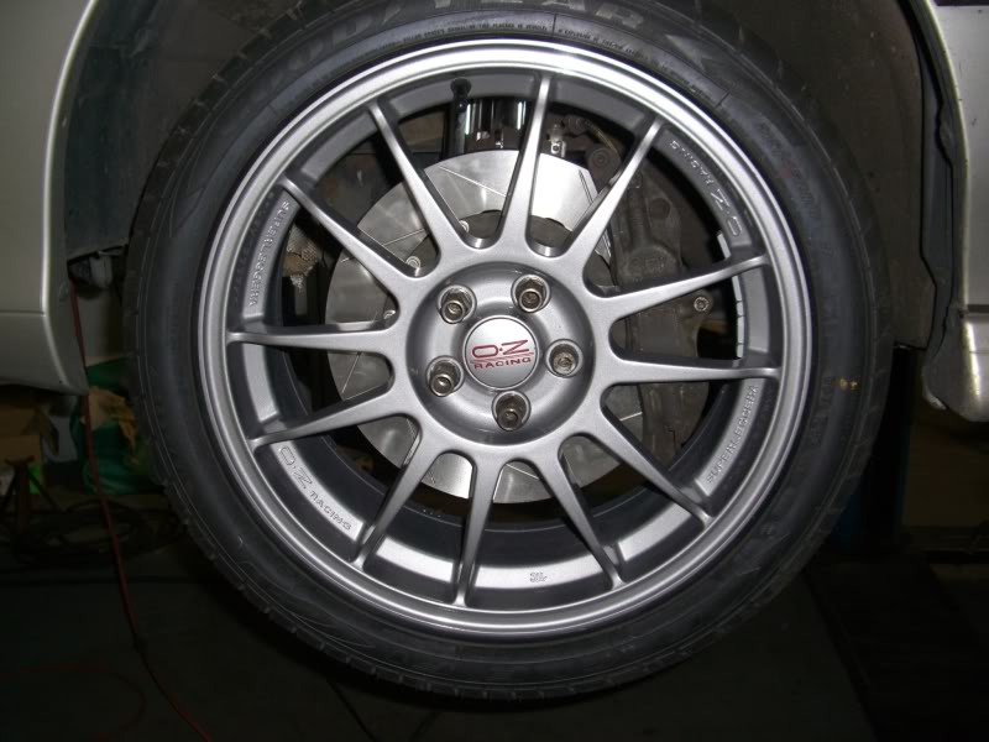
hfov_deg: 49.0
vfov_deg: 37.7
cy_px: 371
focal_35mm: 38
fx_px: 1086
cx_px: 494
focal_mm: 7.9
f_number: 2.8
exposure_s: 1/60
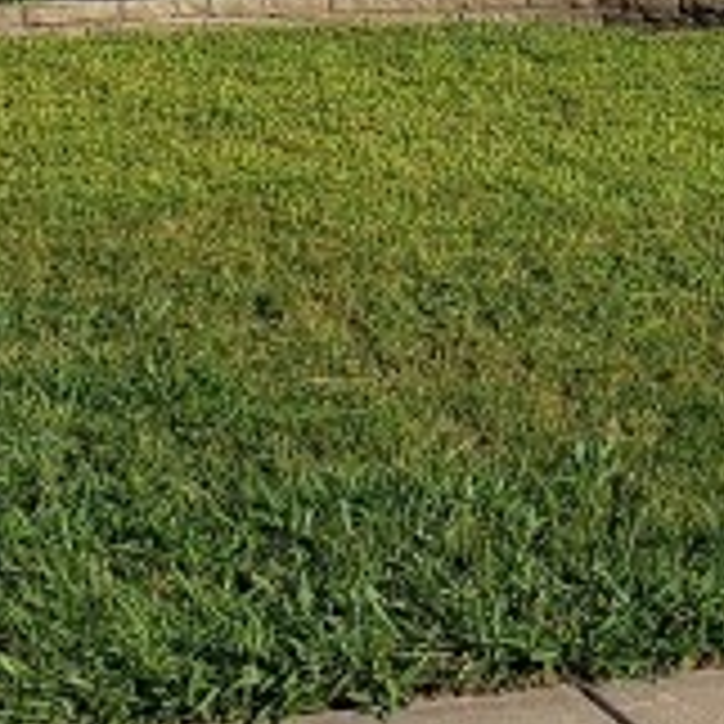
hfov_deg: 12.0
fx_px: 3455
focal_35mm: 146
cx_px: 472
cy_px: -625
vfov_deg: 11.1
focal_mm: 4.3
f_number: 2.4
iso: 50
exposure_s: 1/1488
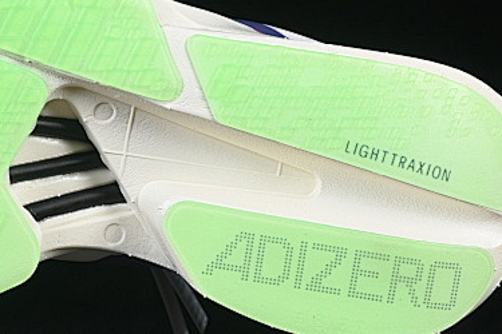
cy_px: 44
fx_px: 3012
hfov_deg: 9.5
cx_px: 37
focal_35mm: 216
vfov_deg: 6.3
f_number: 8
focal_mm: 50
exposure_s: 1/80
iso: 160
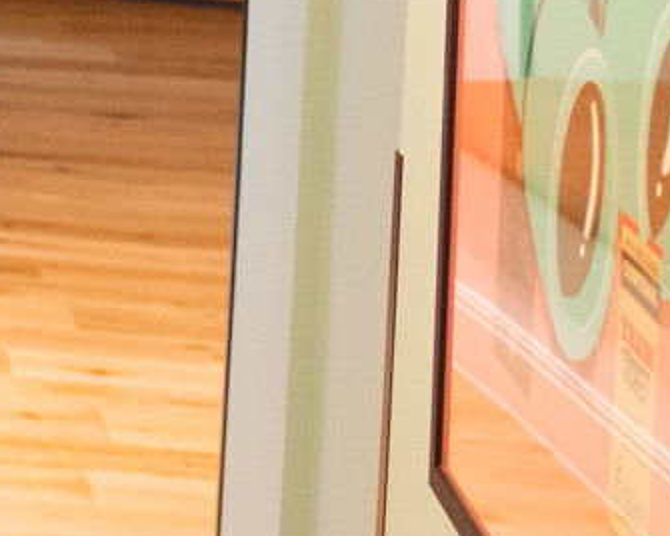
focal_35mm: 172
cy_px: -375
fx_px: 3411
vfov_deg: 8.7
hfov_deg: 9.3
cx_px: -1206
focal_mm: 20
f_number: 3.5
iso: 800
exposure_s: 1/80
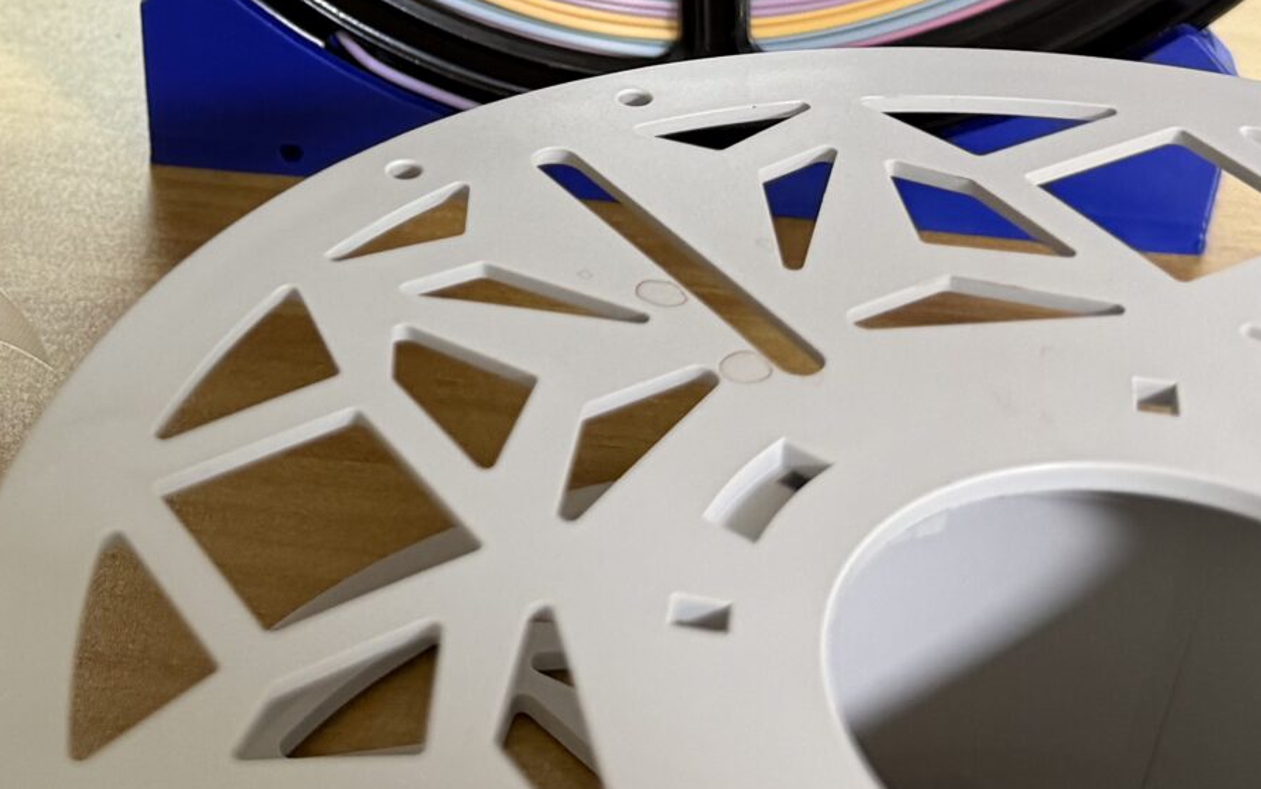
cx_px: 100
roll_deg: +2.5
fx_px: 2509
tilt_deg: -29.8
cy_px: -81
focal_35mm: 73
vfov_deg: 17.3
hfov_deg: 27.1
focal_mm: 6.76
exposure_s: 1/50
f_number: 1.78
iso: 250
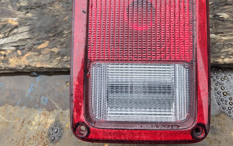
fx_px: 210
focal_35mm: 33
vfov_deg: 37.6
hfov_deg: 58.1
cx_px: 121
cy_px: 42
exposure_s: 1/229
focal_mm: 5.4
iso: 25
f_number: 1.8
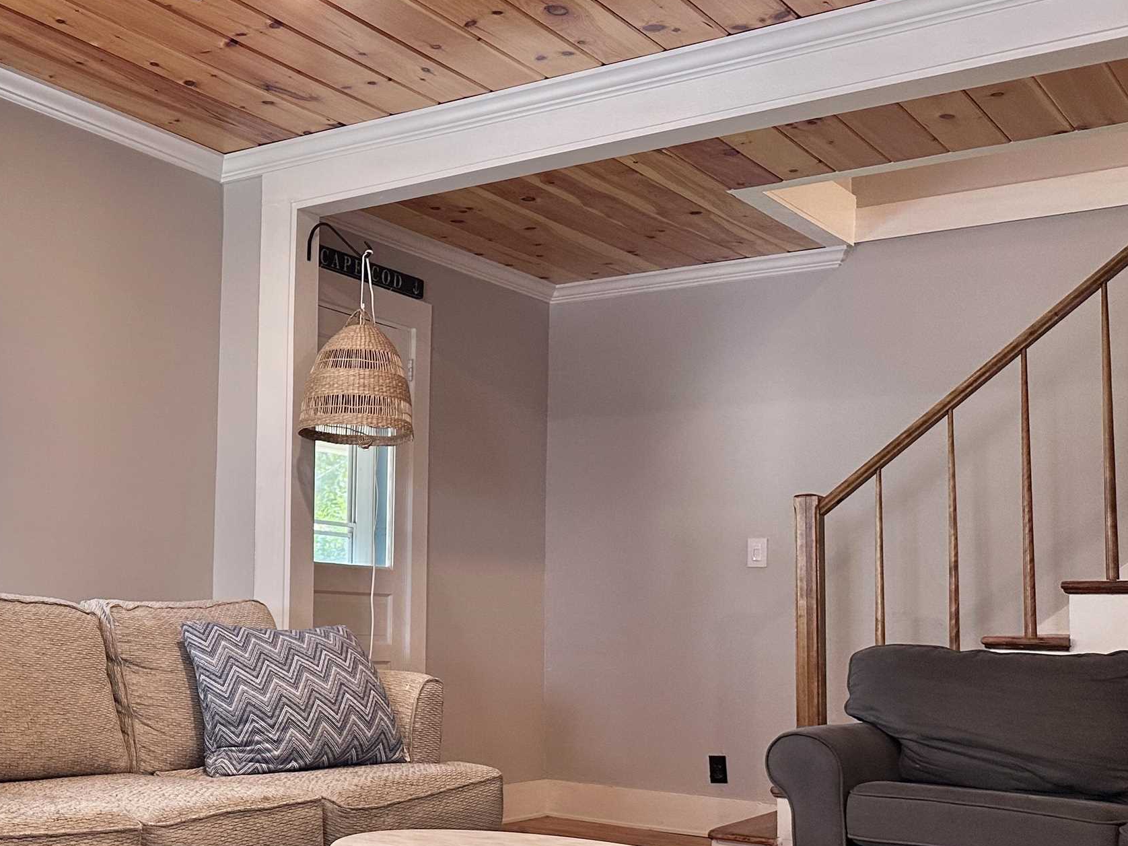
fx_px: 1434
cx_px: 110
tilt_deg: +3.8
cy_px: 510
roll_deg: -1.4
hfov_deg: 39.8
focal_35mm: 44
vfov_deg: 32.8
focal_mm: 6.86
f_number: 1.78
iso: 125
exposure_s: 1/120
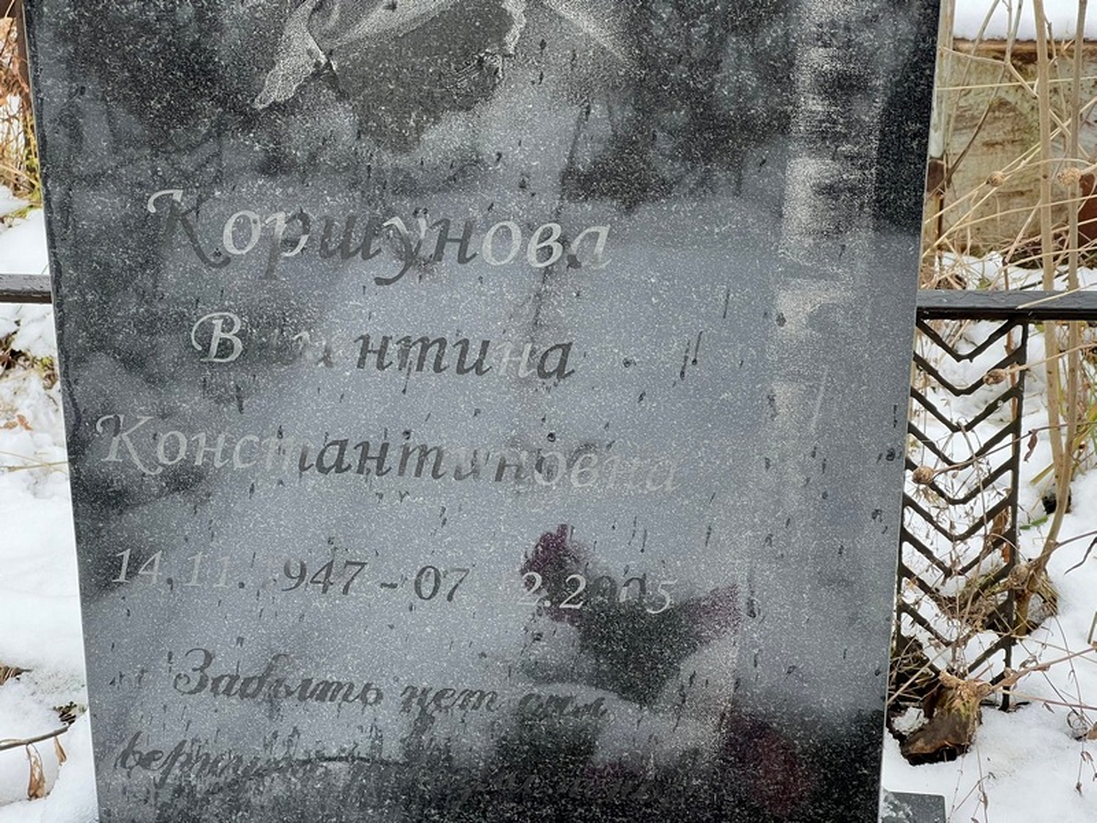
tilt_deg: -27.1
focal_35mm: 77
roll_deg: -0.6
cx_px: 548
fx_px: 2440
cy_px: 412
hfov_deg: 25.3
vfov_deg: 19.1
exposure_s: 1/99
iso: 200
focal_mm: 9
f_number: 2.8
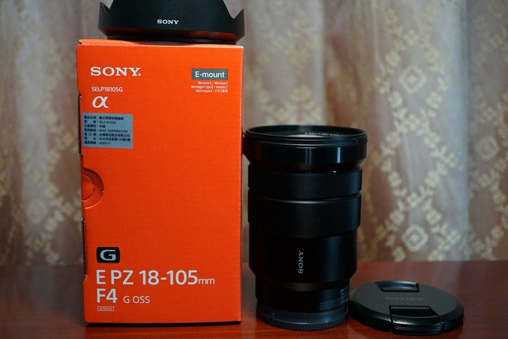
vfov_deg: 29.9
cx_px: 254
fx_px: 635
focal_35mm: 45
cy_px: 170
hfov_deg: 43.6
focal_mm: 30
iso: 320
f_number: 3.5
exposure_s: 1/60
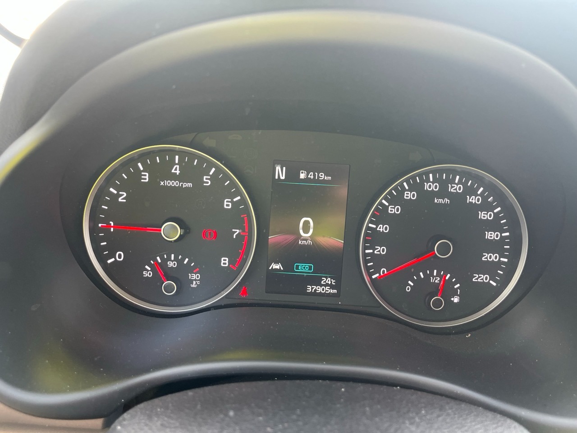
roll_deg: -1.7
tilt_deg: -26.1
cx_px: 288
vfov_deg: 53.1
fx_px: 433
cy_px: 216
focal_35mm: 26
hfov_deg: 67.3
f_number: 1.6
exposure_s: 1/121
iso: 125
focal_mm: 5.1
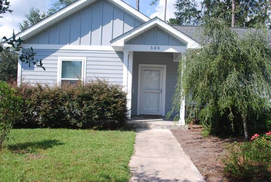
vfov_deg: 43.8
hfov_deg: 61.8
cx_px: 136
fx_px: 226
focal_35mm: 30
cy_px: 91
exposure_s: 1/200
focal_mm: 20
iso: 100
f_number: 7.1
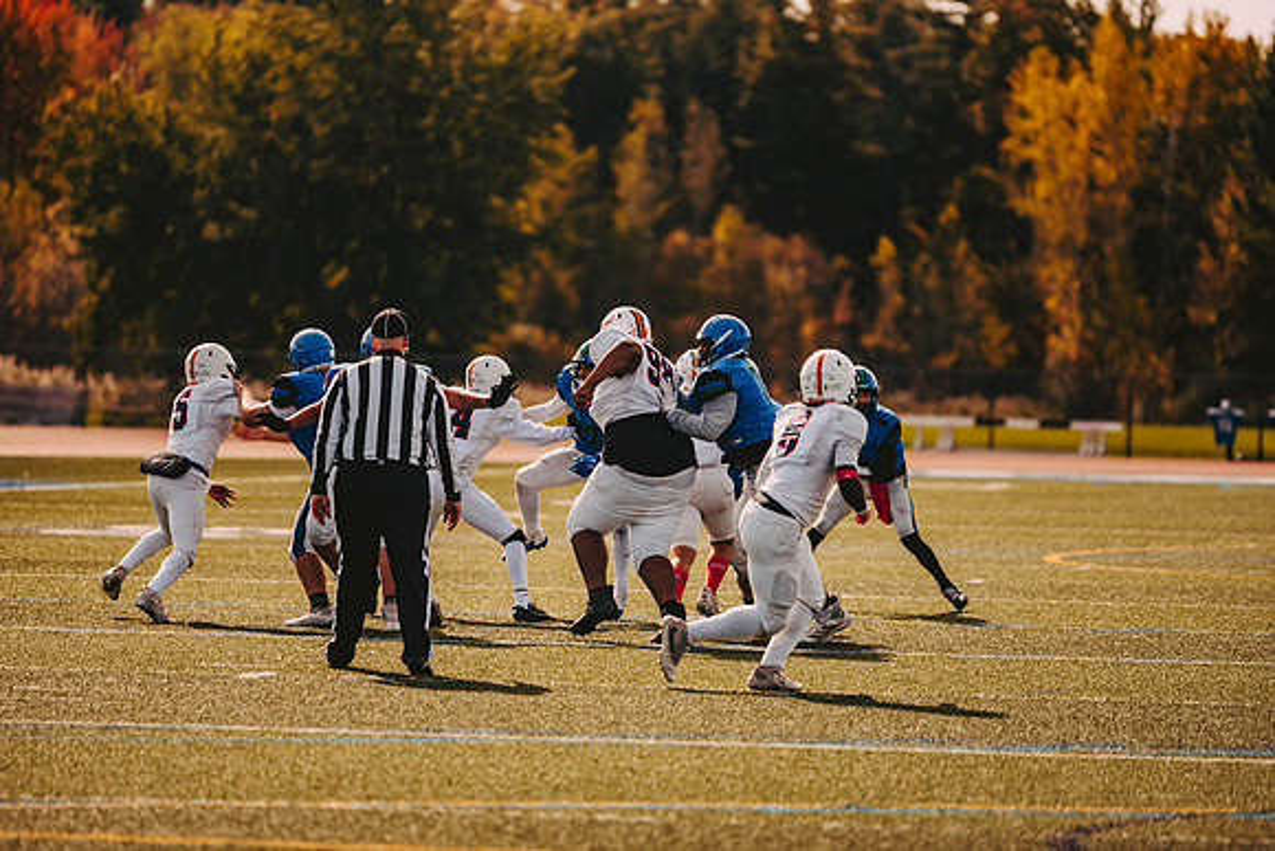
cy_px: 426
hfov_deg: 10.3
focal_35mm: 200
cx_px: 638
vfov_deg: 6.9
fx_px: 7085
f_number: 2.8
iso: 160
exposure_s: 1/1600
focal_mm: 200
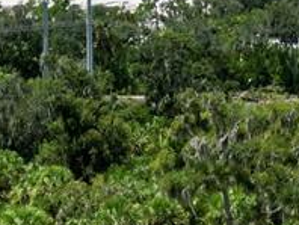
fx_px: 1072
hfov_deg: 15.8
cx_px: 82
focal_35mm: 124
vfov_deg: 11.2
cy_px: 388
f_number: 1.7
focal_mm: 6.72
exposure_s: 1/5000
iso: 150
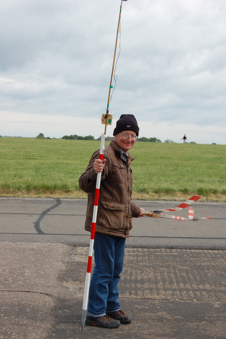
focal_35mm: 72
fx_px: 679
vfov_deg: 28.1
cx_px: 113
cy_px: 170
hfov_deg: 18.9
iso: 200
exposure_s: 1/320
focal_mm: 48
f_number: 9
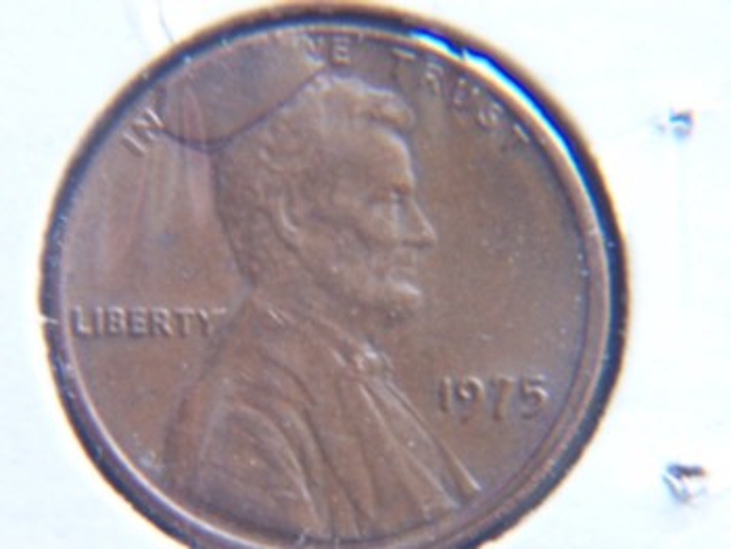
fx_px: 3360
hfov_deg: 12.4
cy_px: 274
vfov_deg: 9.3
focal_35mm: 159
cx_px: 366
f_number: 3.2
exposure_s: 1/10
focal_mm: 26.4
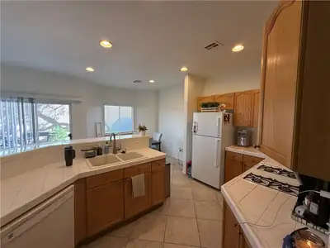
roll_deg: -0.1
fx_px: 133
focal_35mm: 14
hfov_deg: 102.1
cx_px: 165
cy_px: 124
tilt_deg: -3.3
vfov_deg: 85.7
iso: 160
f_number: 2.2
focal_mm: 2.22
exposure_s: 1/99
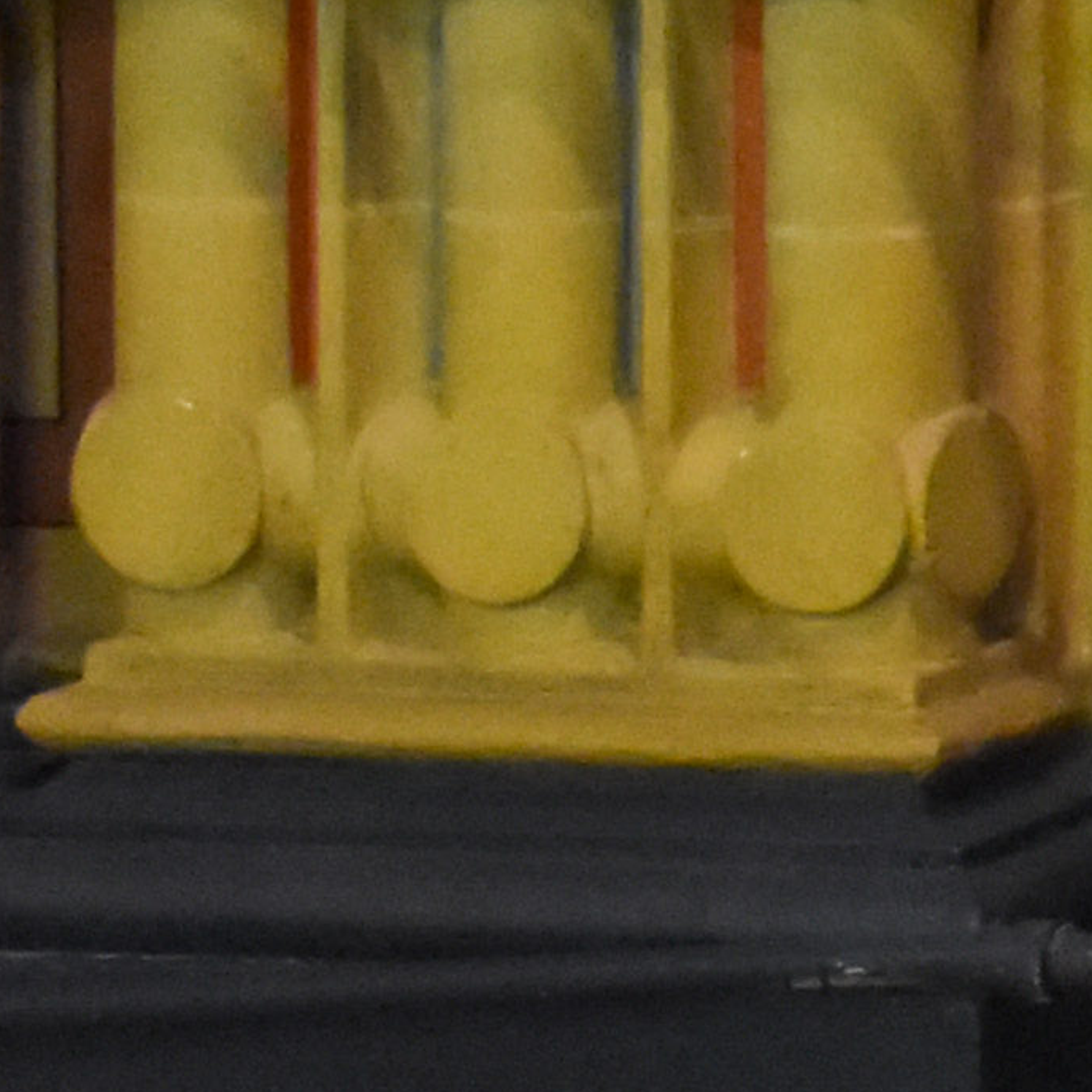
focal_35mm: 267
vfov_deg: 6.5
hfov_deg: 5.5
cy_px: -524
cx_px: 4654
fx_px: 9529
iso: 3200
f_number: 3.8
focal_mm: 24
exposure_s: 1/60
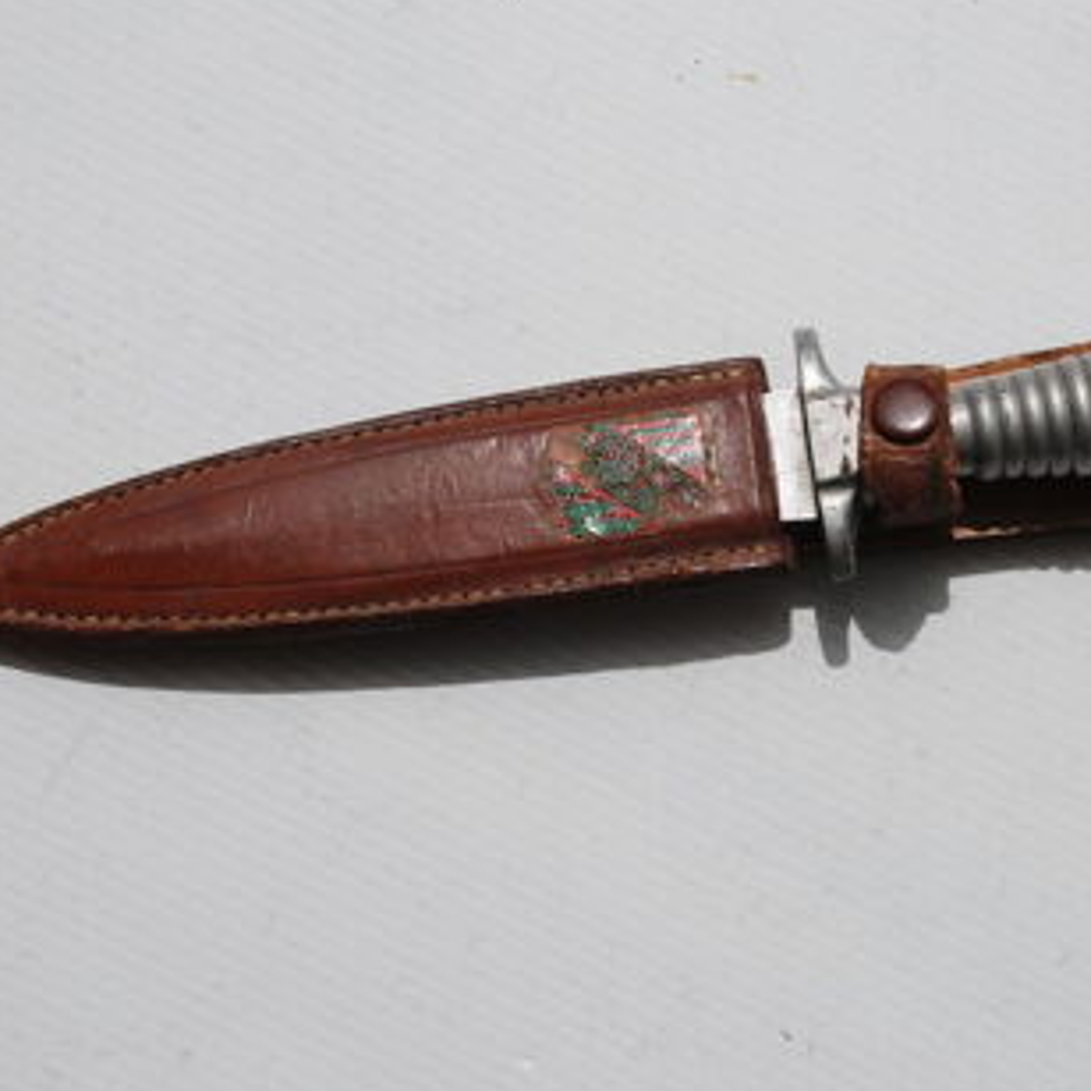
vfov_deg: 24.8
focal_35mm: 70
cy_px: 547
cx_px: 694
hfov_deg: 24.7
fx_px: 2484
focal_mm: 35
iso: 100
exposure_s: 1/320
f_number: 9
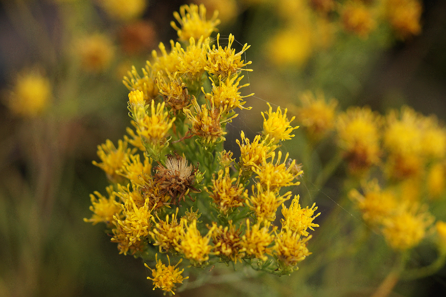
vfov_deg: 9.1
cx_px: 223
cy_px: 148
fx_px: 1858
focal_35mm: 150
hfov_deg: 13.7
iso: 320
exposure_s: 1/160
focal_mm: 100
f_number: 2.8
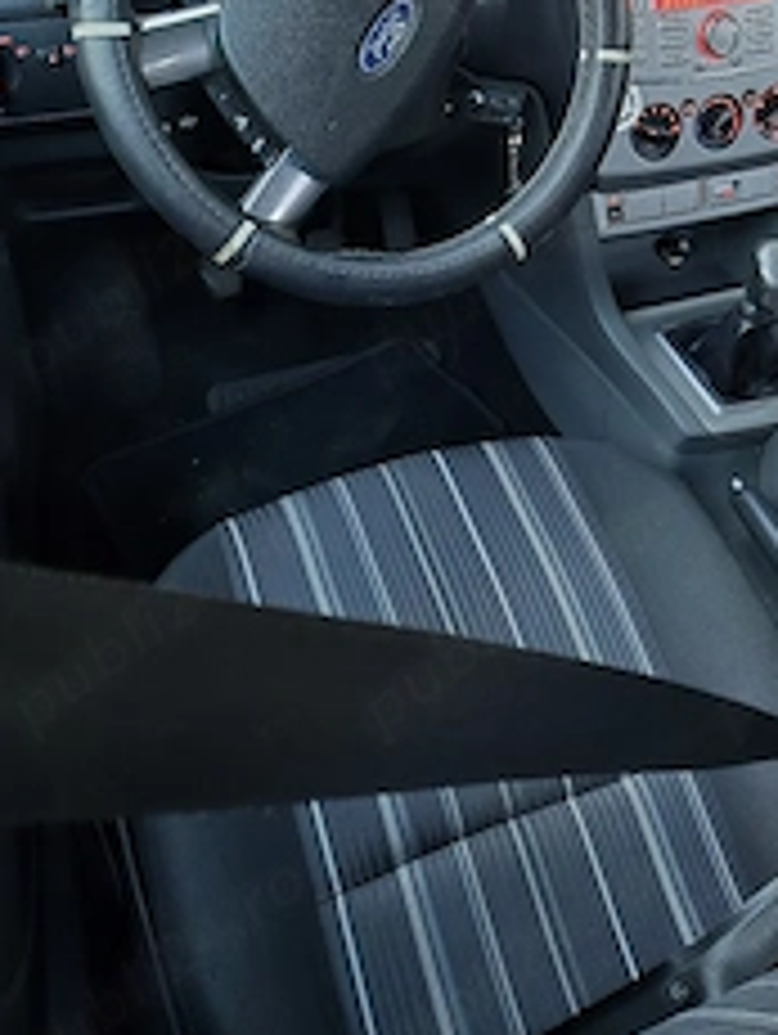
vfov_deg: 45.8
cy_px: 324
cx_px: 598
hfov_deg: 35.1
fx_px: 1196
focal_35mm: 40
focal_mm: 5.4
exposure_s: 1/33.3
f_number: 1.8
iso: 2500
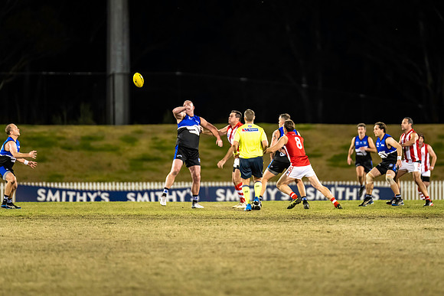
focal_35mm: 347
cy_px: 129
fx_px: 4280
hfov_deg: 5.9
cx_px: 254
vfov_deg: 4.0
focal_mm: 300
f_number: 2.8
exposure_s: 1/1250
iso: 3600
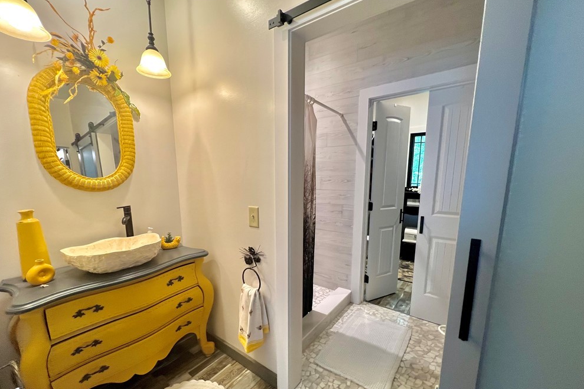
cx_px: 283
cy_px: 218
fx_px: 227
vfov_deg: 80.8
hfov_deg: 104.2
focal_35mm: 14
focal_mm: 1.57
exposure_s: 1/120
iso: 200
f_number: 1.8
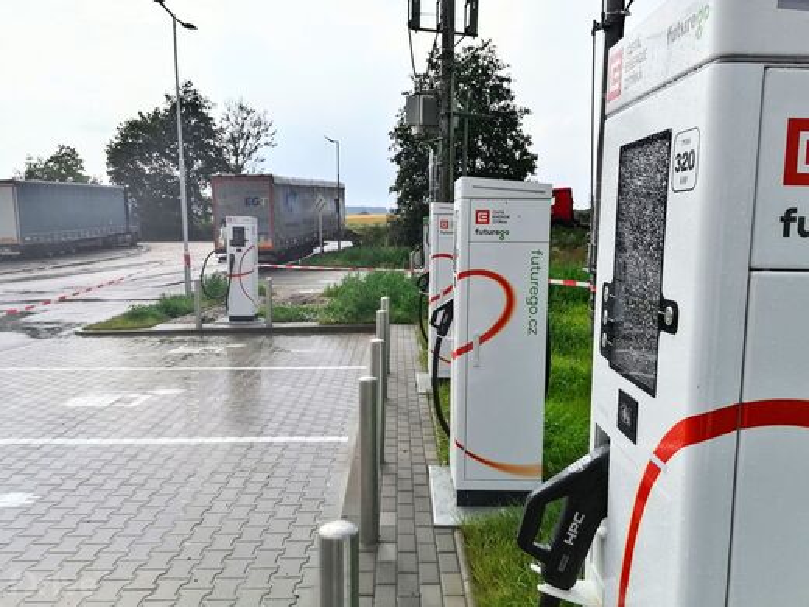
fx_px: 678
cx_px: 404
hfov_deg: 61.7
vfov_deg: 48.2
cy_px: 304
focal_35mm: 29
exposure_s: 1/2342
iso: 50
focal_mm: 5.3
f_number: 1.8
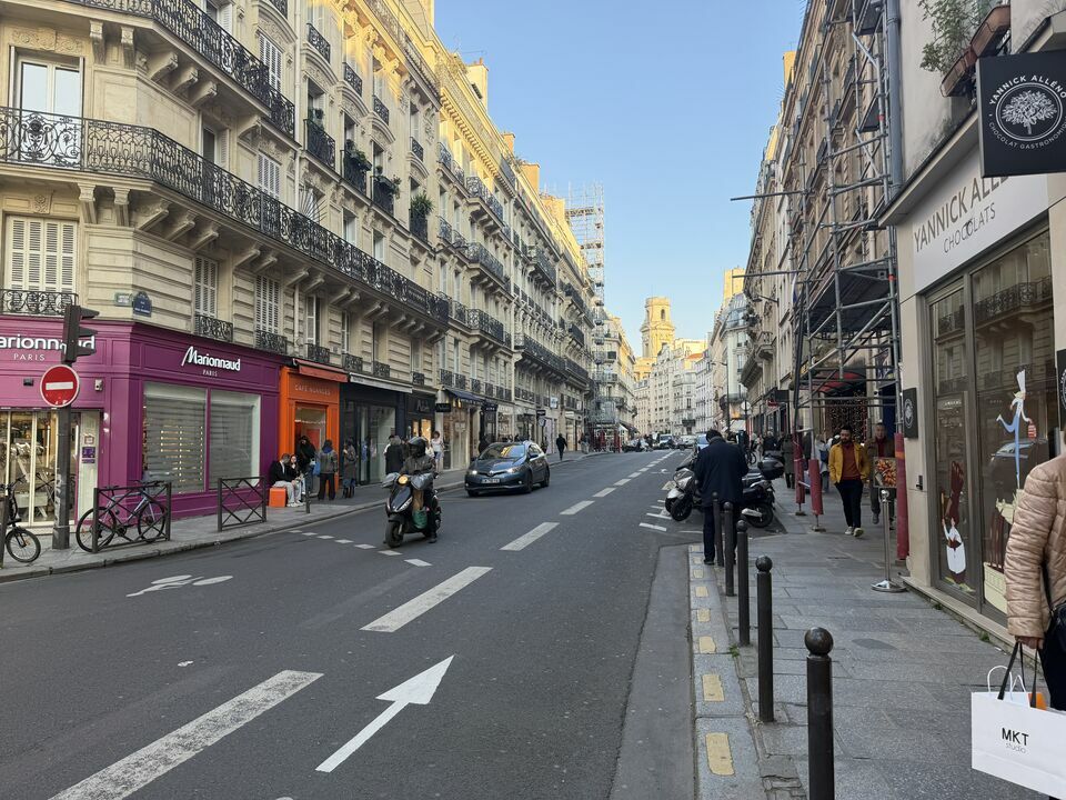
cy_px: 400
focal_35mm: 24
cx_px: 533
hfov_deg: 71.6
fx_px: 739
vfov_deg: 56.8
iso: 100
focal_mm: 6.76
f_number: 1.78
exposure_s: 1/654
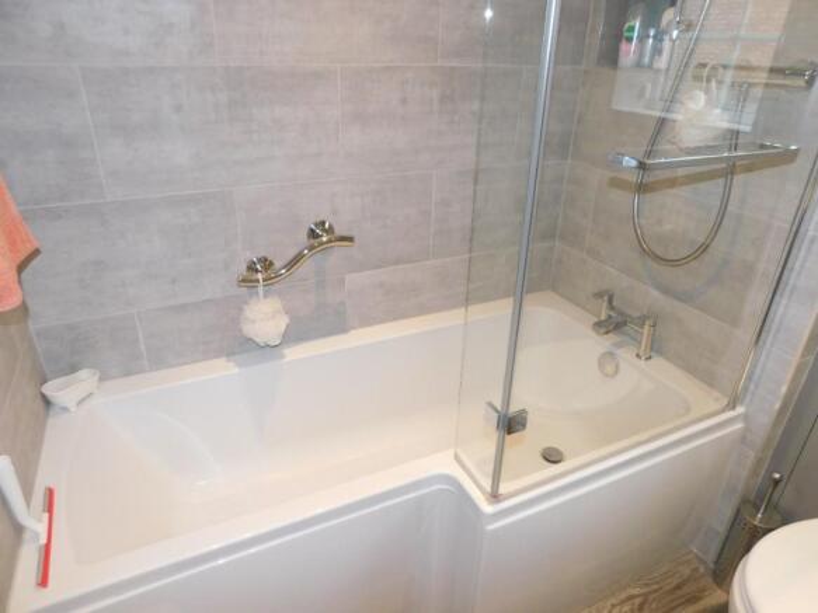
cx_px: 409
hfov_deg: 73.9
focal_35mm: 23
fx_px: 543
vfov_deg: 58.9
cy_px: 306
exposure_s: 1/30
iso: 200
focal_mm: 4
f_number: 3
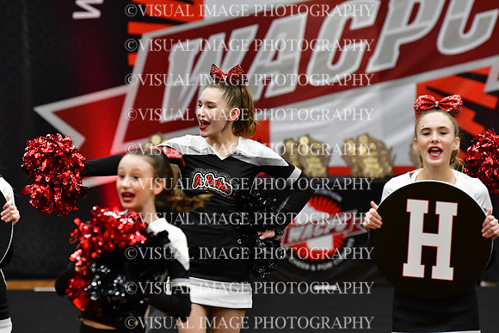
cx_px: 250
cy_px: 166
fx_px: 3743
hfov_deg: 7.6
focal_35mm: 270
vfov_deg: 5.1
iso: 4000
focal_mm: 180
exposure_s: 1/500
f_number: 3.5
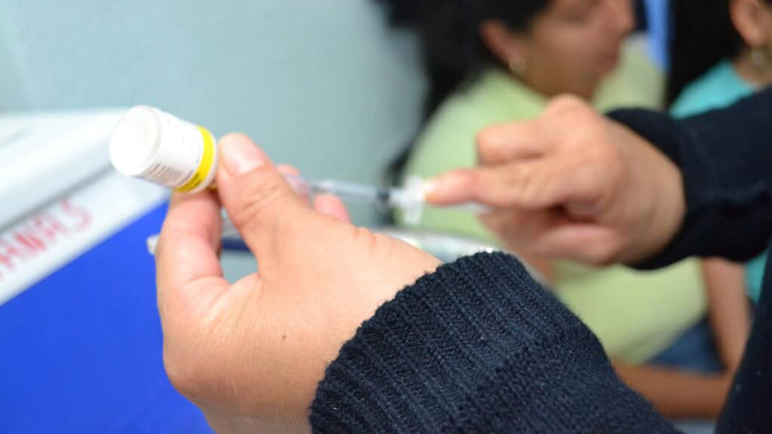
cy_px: 216
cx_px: 386
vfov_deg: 29.0
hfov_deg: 49.4
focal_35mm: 41
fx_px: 839
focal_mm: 26
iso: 2000
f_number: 4.2
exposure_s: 1/60
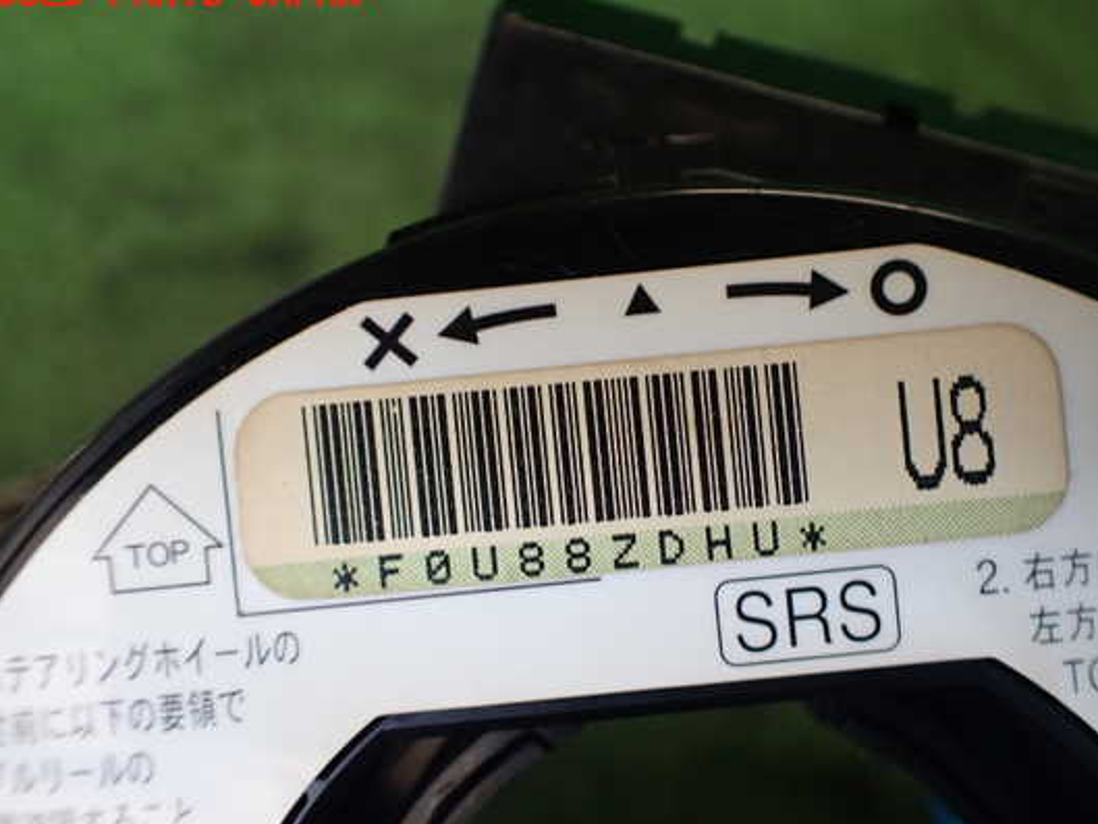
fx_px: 1079
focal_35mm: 34
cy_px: 434
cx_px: 606
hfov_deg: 53.8
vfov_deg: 41.8
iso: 320
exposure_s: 1/125
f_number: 2.3
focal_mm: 5.4
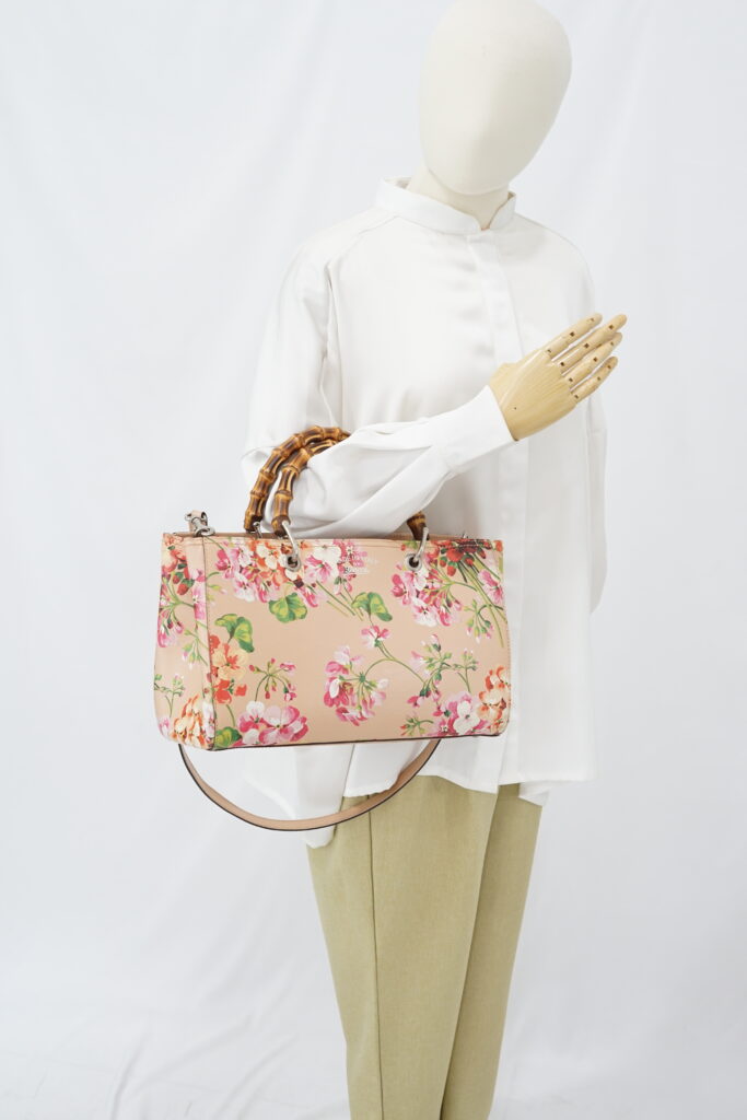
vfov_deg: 39.6
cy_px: 560
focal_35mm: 50
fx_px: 1556
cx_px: 374
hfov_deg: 27.0
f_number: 6.3
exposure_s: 1/8
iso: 640
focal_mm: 50
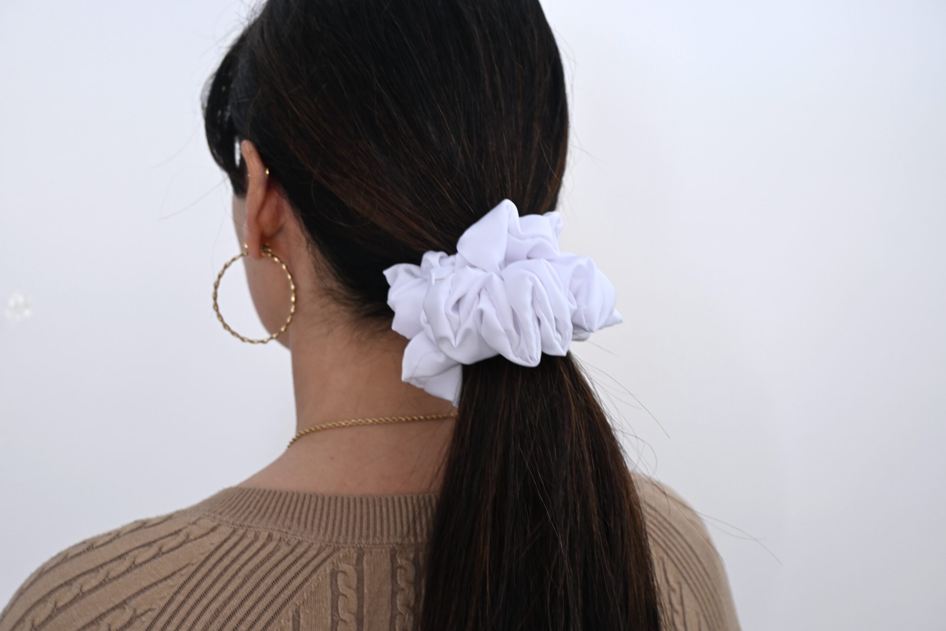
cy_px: 316
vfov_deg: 32.4
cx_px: 473
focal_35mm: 41
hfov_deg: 47.2
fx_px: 1084
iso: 200
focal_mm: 27.5
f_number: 4.5
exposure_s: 1/6
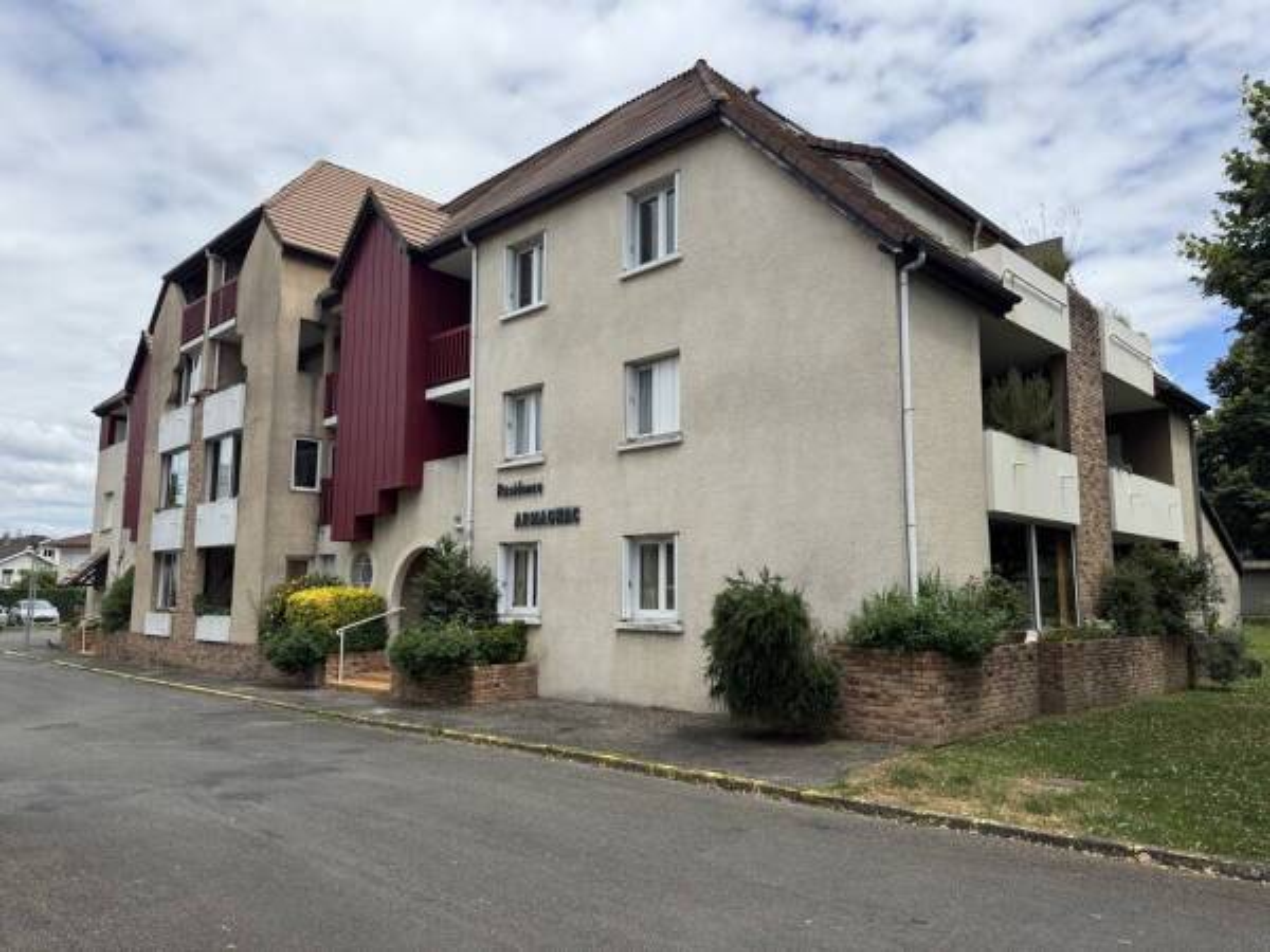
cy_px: 476
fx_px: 881
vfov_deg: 56.8
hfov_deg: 71.6
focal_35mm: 24
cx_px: 635
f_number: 1.78
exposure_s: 1/4310
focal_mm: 6.76
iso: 80
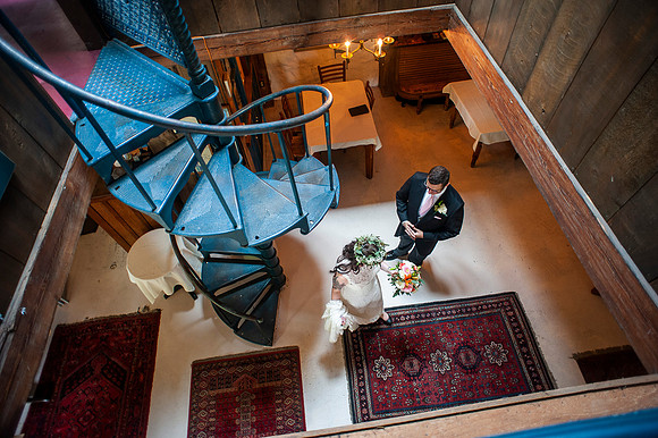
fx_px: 365
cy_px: 219
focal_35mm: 20
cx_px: 329
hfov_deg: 84.0
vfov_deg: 61.9
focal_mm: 20
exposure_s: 1/40
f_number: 2.8
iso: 1000
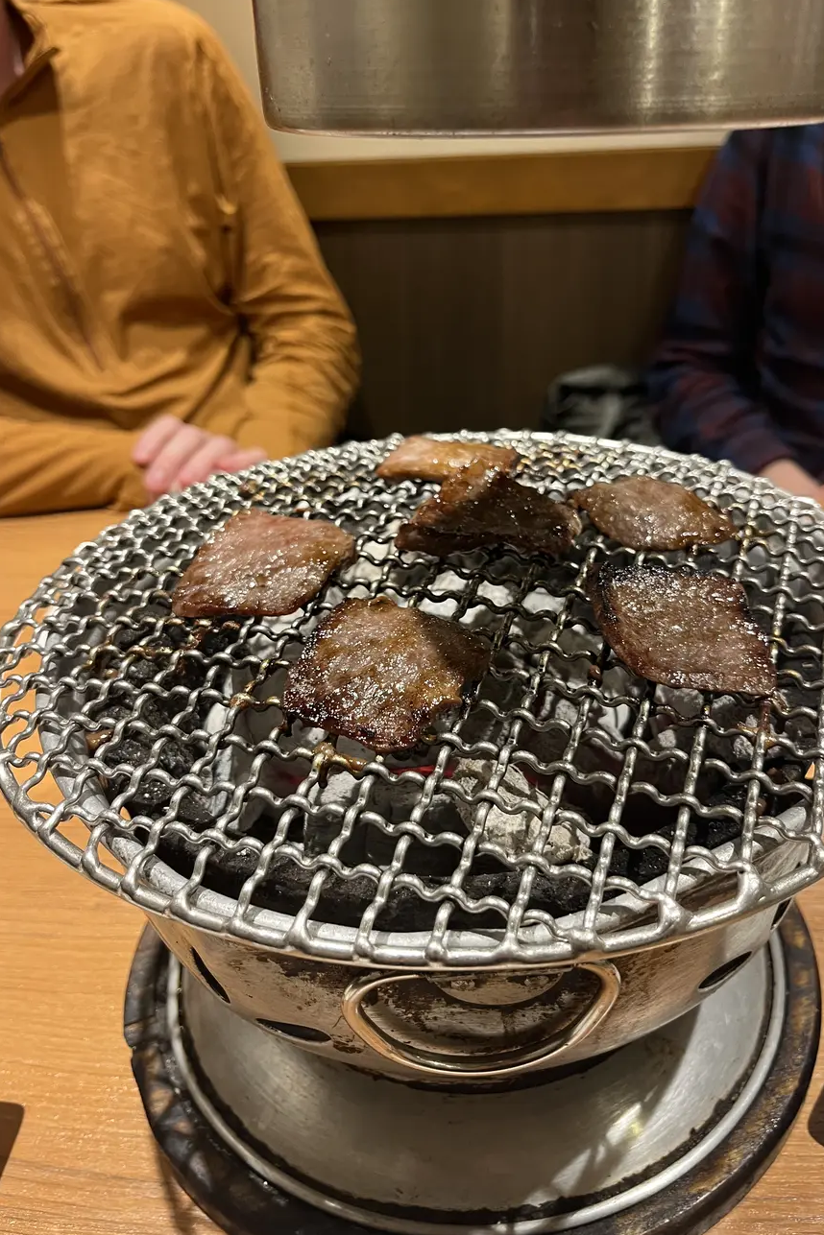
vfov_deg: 65.5
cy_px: 606
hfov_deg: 46.4
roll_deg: +3.6
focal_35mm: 28
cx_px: 448
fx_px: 961
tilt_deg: -30.2
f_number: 1.6
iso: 160
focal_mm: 5.1
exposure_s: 1/50
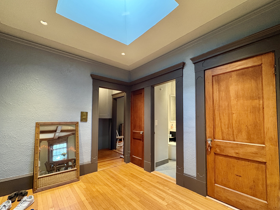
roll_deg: +0.0
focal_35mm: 16
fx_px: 129
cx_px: 145
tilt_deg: +2.0
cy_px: 114
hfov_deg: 94.5
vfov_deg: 77.9
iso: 800
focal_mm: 2.22
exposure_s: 1/60
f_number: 2.2
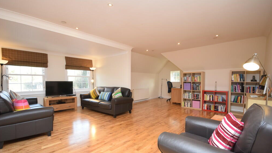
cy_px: 86
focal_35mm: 16
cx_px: 136
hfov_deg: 99.4
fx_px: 115
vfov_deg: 66.8
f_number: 5
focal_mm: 10
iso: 800
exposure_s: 1/100
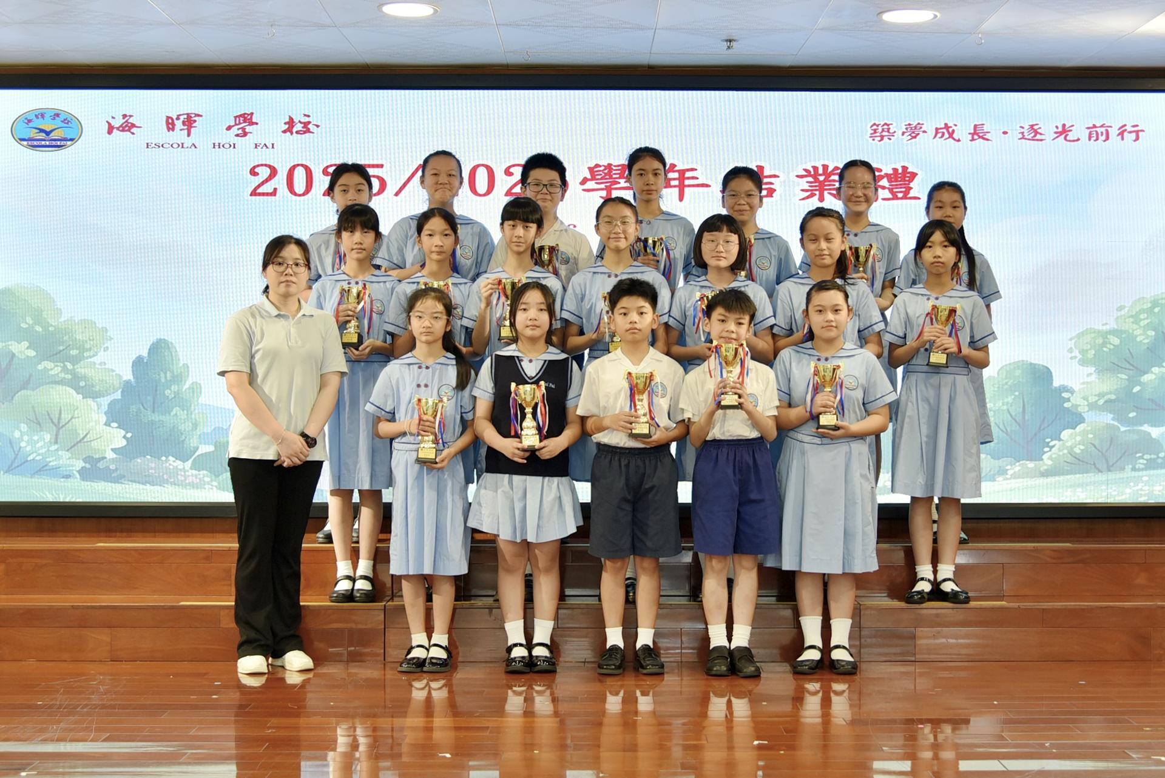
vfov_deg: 33.4
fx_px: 1295
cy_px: 389
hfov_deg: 48.4
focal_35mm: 40
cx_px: 582
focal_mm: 40
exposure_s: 1/90
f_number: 4.8
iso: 400
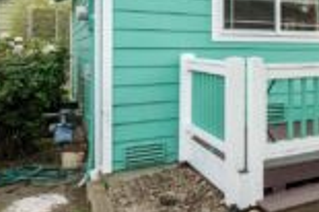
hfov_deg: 34.5
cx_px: 385
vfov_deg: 28.8
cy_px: 34
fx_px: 401
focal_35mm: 45
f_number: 8
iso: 200
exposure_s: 1/60
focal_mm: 17.5
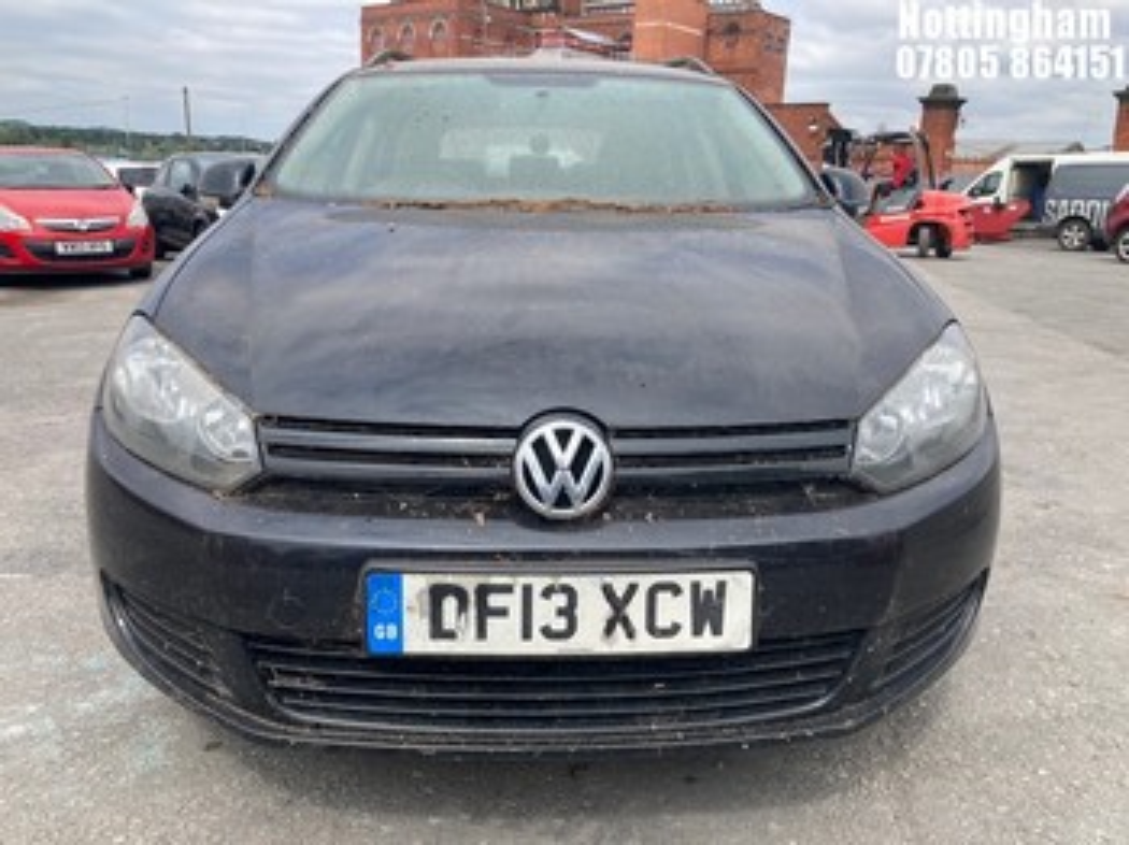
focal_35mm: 28
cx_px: 564
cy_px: 422
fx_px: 913
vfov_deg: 49.7
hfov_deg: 63.5
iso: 20
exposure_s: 1/1130
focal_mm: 3.99
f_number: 1.8
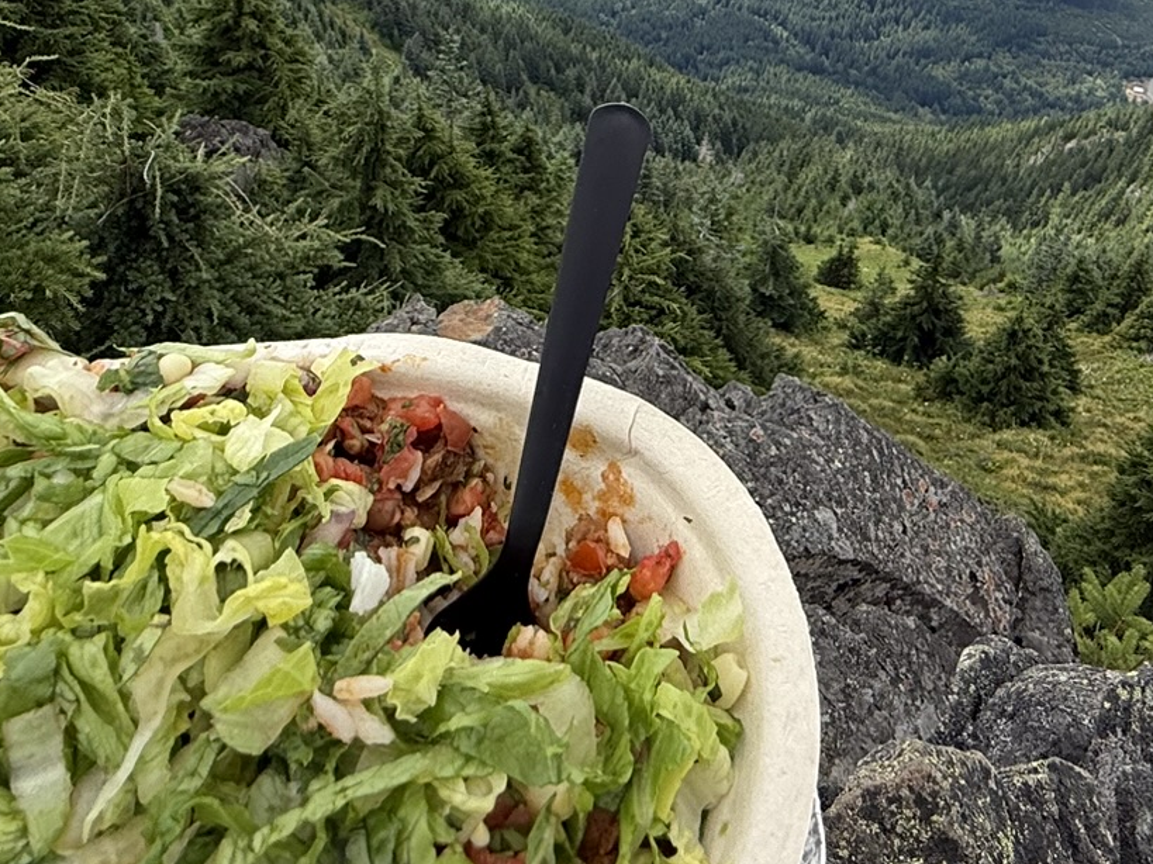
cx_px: 676
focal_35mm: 35
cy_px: -48
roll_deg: -4.3
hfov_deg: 52.4
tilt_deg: -25.9
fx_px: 1166
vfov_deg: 35.7
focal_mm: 2.22
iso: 50
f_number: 2.2
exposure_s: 1/2237
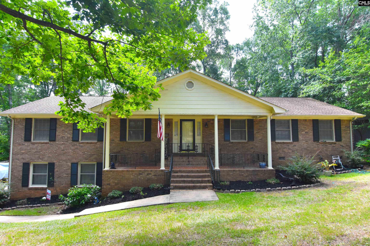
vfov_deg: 63.2
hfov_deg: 85.4
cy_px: 123
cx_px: 185
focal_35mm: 20
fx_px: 200
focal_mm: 13
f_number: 8
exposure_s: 1/320
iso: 800
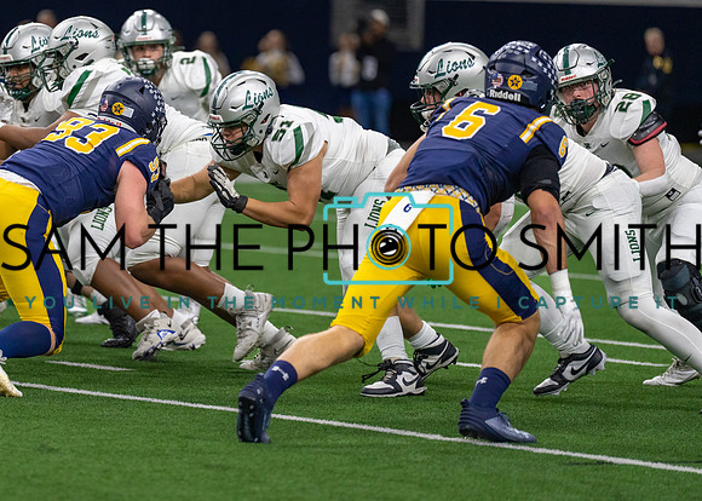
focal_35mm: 276
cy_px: 172
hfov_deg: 7.3
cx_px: 207
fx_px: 5494
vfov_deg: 5.2
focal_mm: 200
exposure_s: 1/1000
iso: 2000
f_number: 2.8
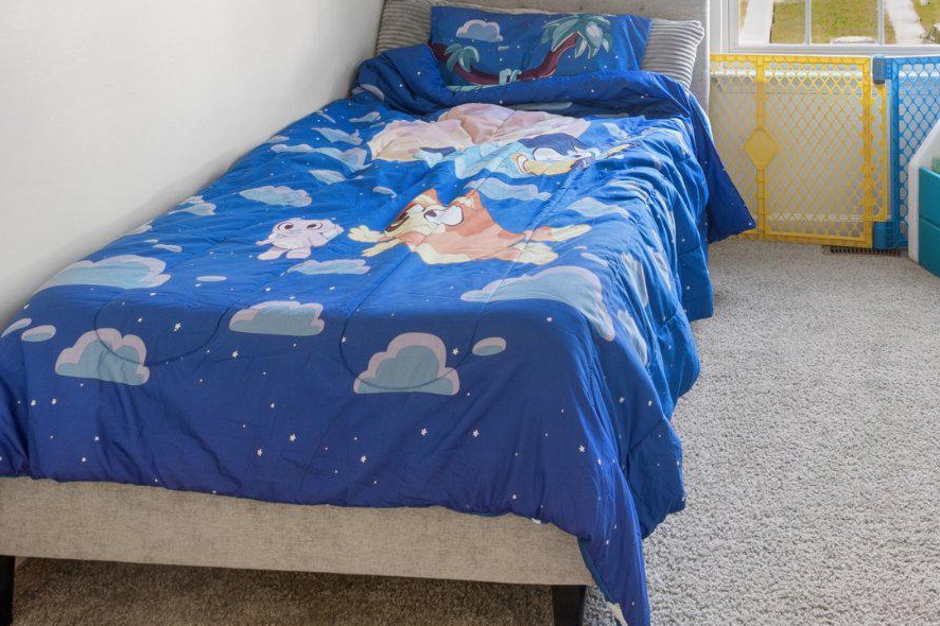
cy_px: -85
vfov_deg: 30.6
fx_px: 996
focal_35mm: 38
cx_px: 694
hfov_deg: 48.7
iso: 100
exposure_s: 1/4
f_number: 8
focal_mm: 11
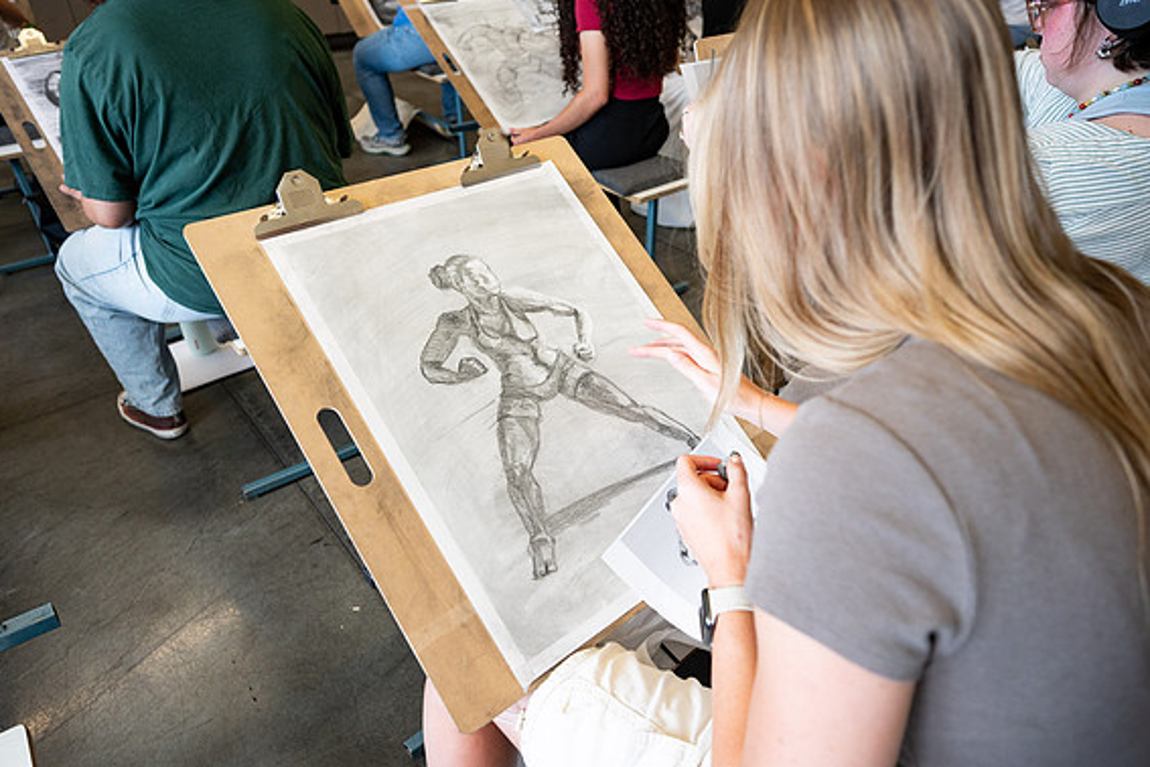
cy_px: 377
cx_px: 574
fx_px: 735
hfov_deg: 76.1
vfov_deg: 55.1
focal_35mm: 23
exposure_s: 1/200
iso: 800
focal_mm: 22.5
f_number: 4
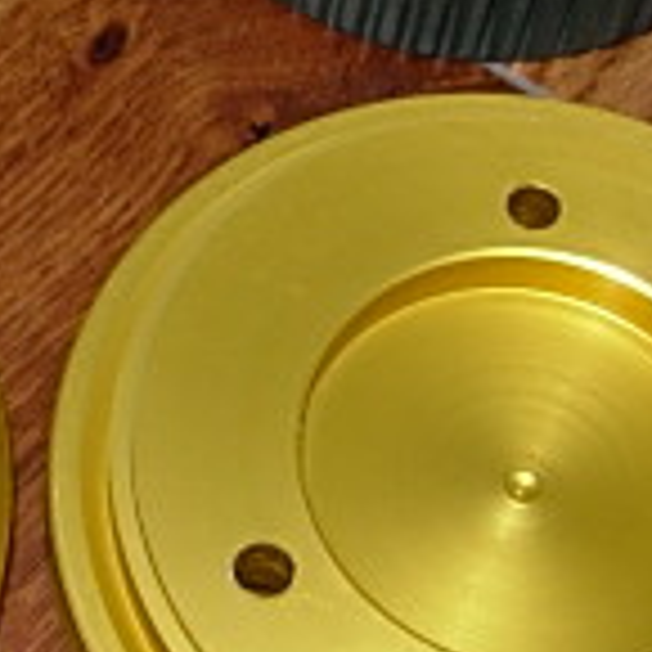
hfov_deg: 11.6
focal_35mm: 148
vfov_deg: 11.8
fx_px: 3154
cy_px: 157
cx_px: -49
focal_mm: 7.8
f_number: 2.8
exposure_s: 1/64
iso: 79
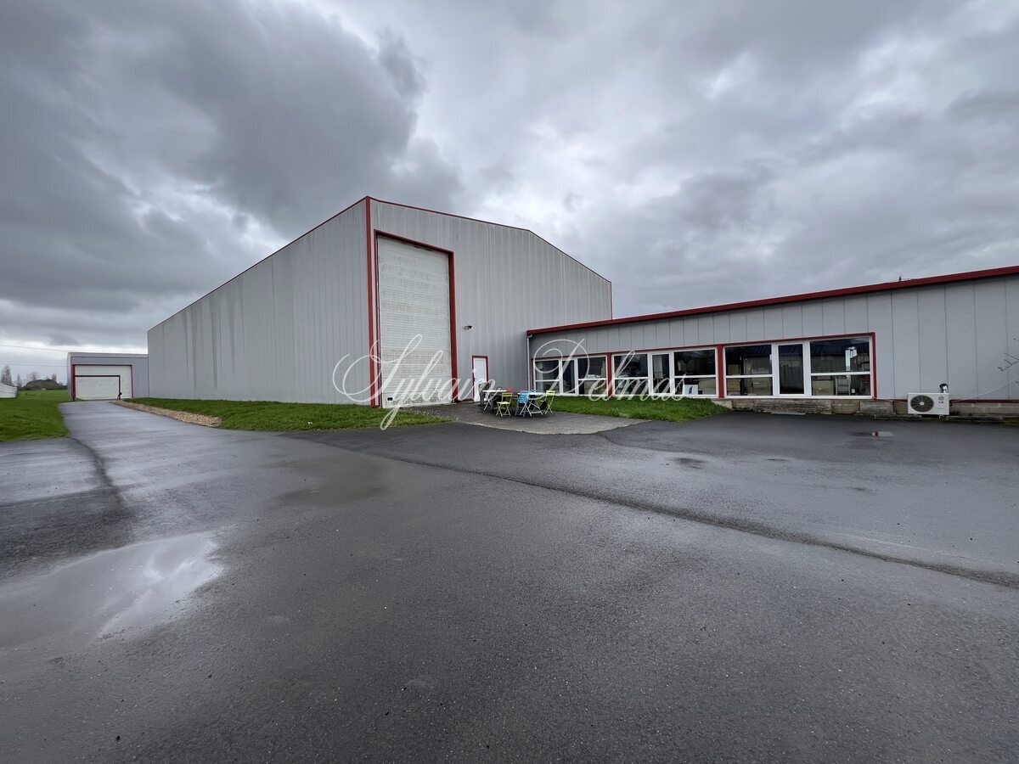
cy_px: 382
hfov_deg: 106.2
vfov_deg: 89.9
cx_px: 510
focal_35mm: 13
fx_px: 383
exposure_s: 1/501
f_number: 1.8
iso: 32
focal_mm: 1.57
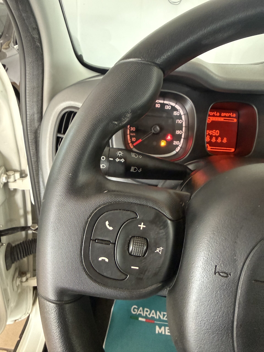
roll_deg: -3.0
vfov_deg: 71.6
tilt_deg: -26.4
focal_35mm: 24
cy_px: 176
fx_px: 244
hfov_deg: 56.8
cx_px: 132
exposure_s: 1/50
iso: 800
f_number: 2.2
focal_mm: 2.22
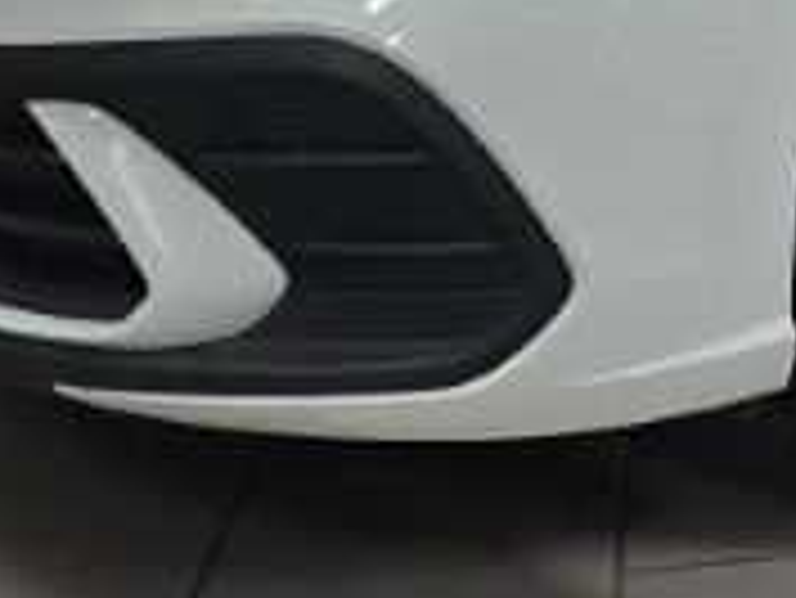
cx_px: 1133
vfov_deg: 13.7
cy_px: -207
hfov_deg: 17.3
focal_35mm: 104
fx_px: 2393
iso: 64
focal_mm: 6.3
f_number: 1.7
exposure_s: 1/100
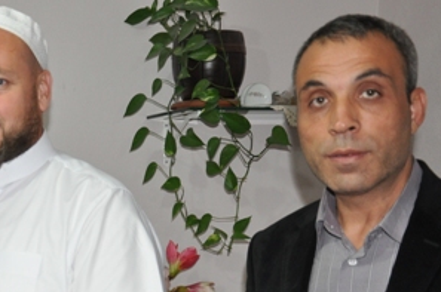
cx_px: 9
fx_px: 1027
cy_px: 306
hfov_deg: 23.3
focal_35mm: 84
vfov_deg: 15.8
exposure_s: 1/60
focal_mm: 26
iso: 800
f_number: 4
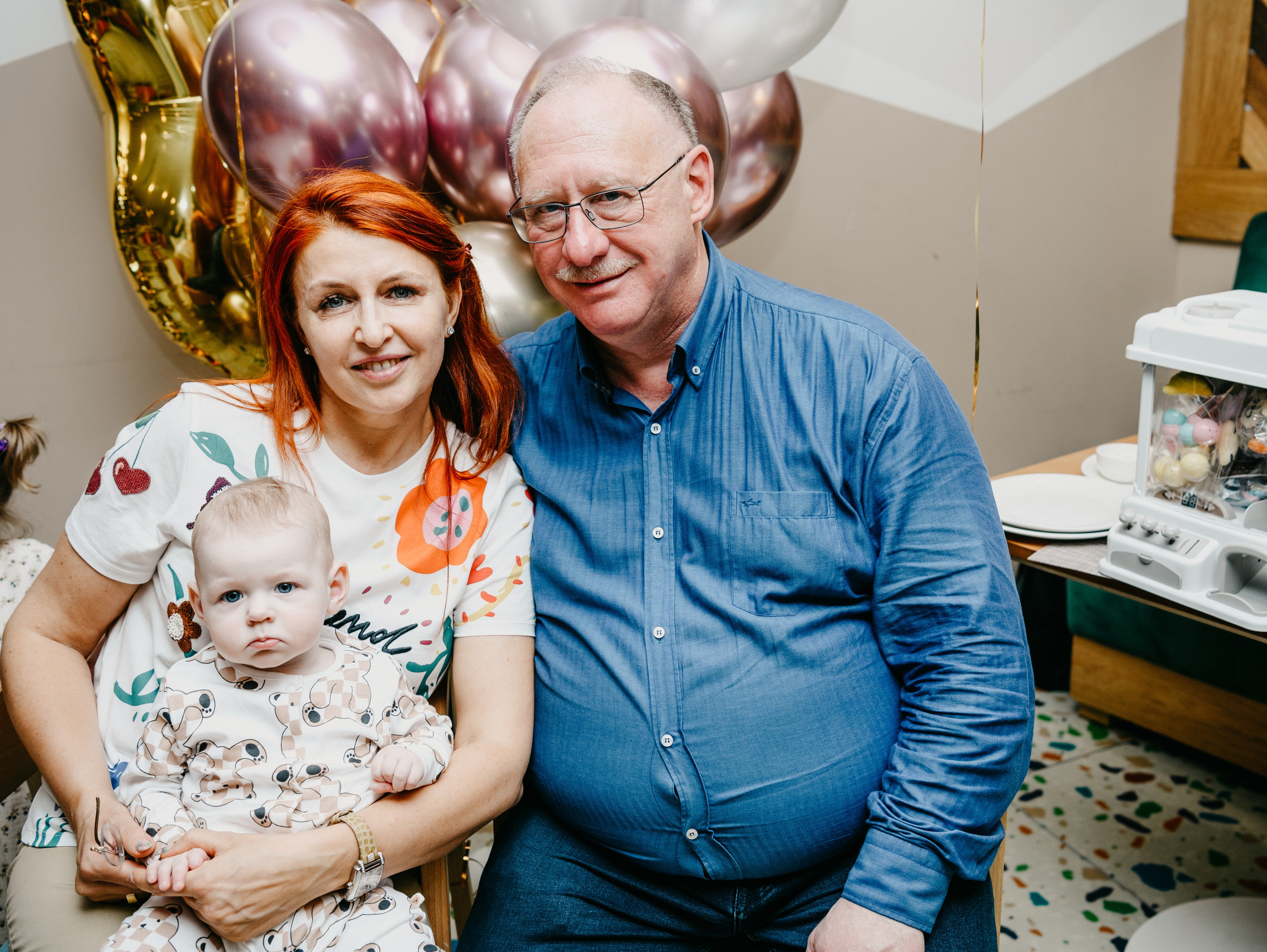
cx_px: 684
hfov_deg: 47.1
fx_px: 1450
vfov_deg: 36.3
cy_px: 458
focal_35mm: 40
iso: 125
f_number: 3.5
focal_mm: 34
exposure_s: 1/160
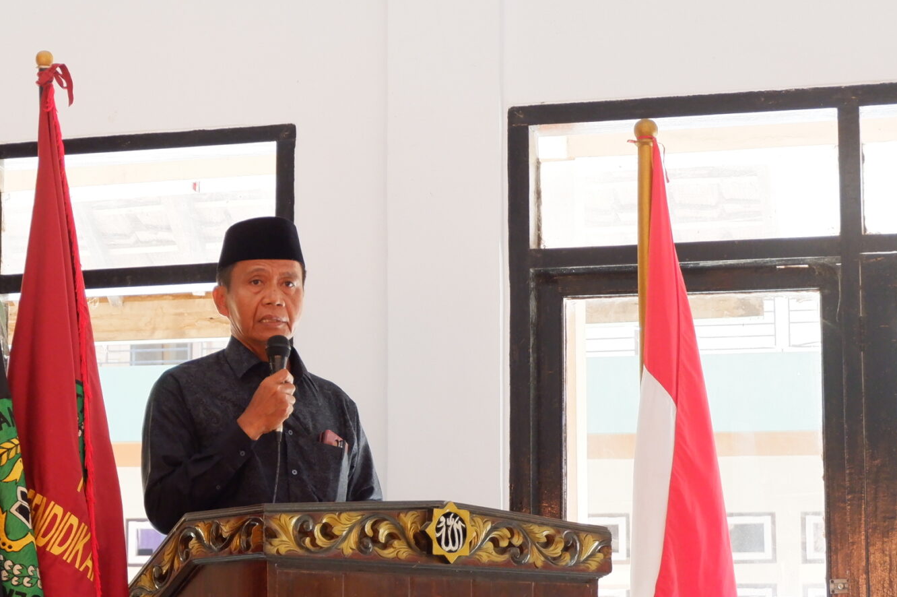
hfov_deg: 20.7
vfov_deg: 13.9
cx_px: 226
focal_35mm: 98
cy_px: 410
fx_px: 2440
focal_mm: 34
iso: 1600
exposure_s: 1/125
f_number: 5
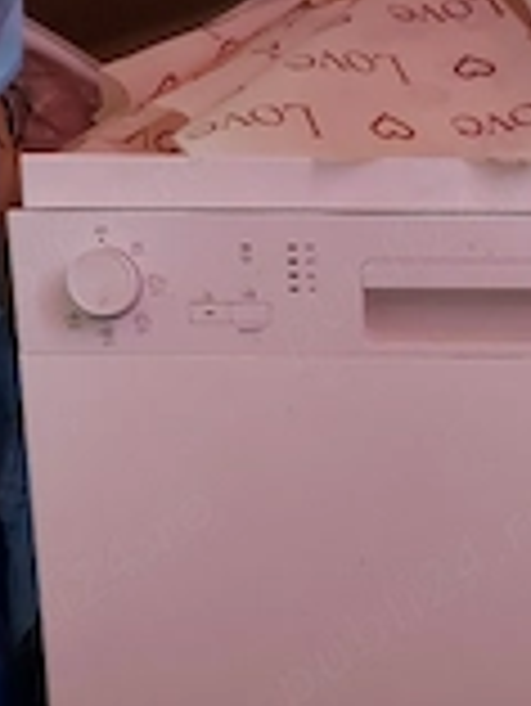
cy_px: 652
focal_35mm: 61
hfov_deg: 23.2
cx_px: 508
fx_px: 1246
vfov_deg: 30.1
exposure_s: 1/15
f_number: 1.8
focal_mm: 5.23
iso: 800
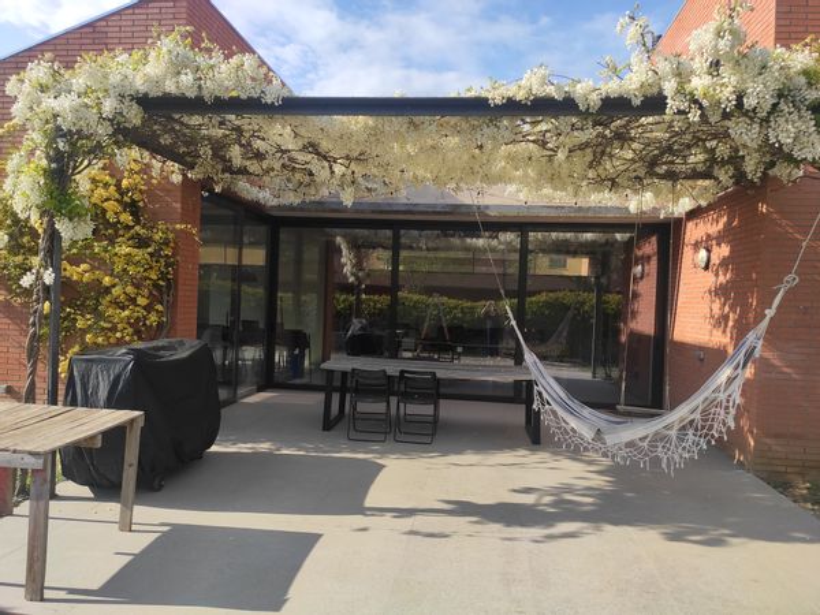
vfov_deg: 53.1
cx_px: 410
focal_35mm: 26
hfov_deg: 67.3
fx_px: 616
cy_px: 308
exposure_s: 1/1458
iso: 112
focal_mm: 4.77
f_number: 1.75
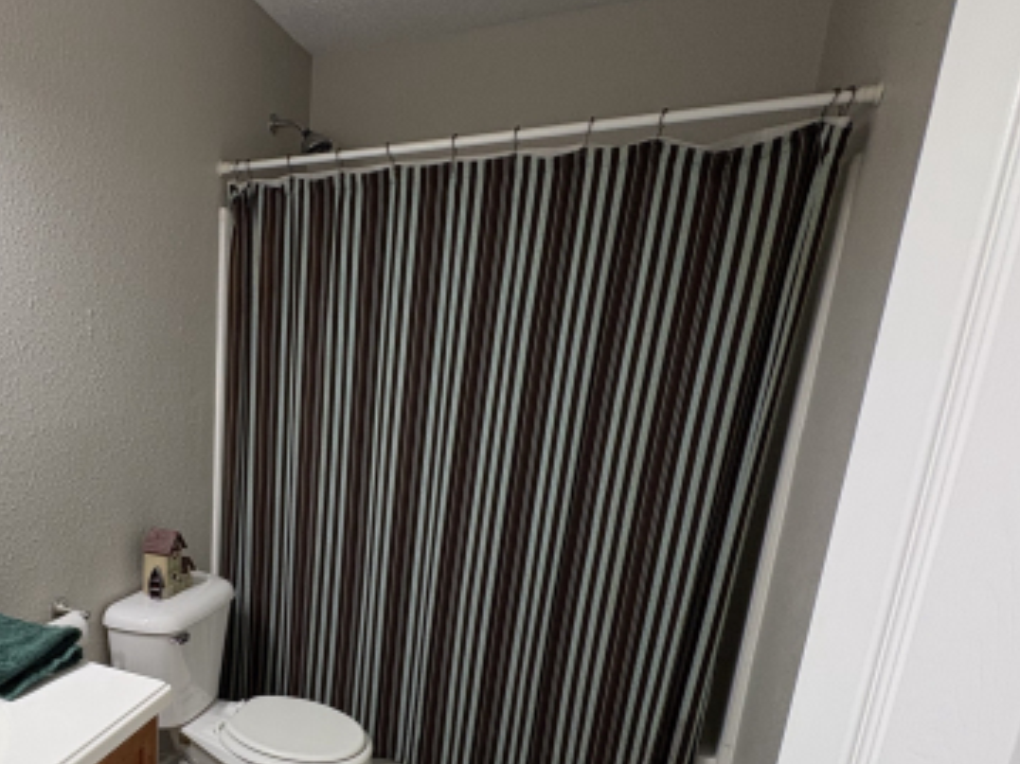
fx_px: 766
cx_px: 155
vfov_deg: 51.7
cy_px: 528
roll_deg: -0.3
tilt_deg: -13.8
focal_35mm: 26
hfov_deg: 59.9
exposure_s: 1/60
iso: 200
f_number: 2.2
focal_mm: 2.22
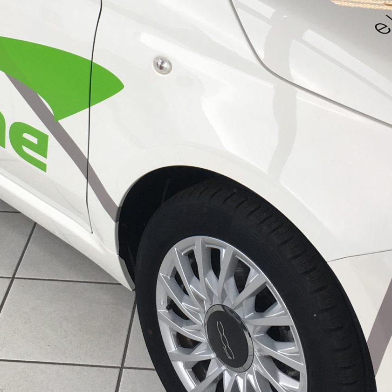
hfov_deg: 22.2
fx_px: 999
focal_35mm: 78
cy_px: 57
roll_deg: -2.4
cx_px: 215
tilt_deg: -22.1
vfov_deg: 21.8
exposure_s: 1/100
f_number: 2.2
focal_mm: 4.15
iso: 32
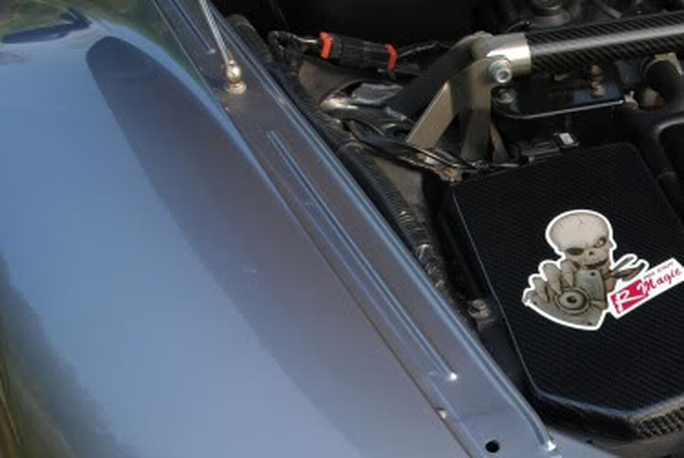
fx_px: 1217
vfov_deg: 21.1
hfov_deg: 29.0
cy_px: 364
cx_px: 709
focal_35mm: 64
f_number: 4.5
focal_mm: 20
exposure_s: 1/80
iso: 200
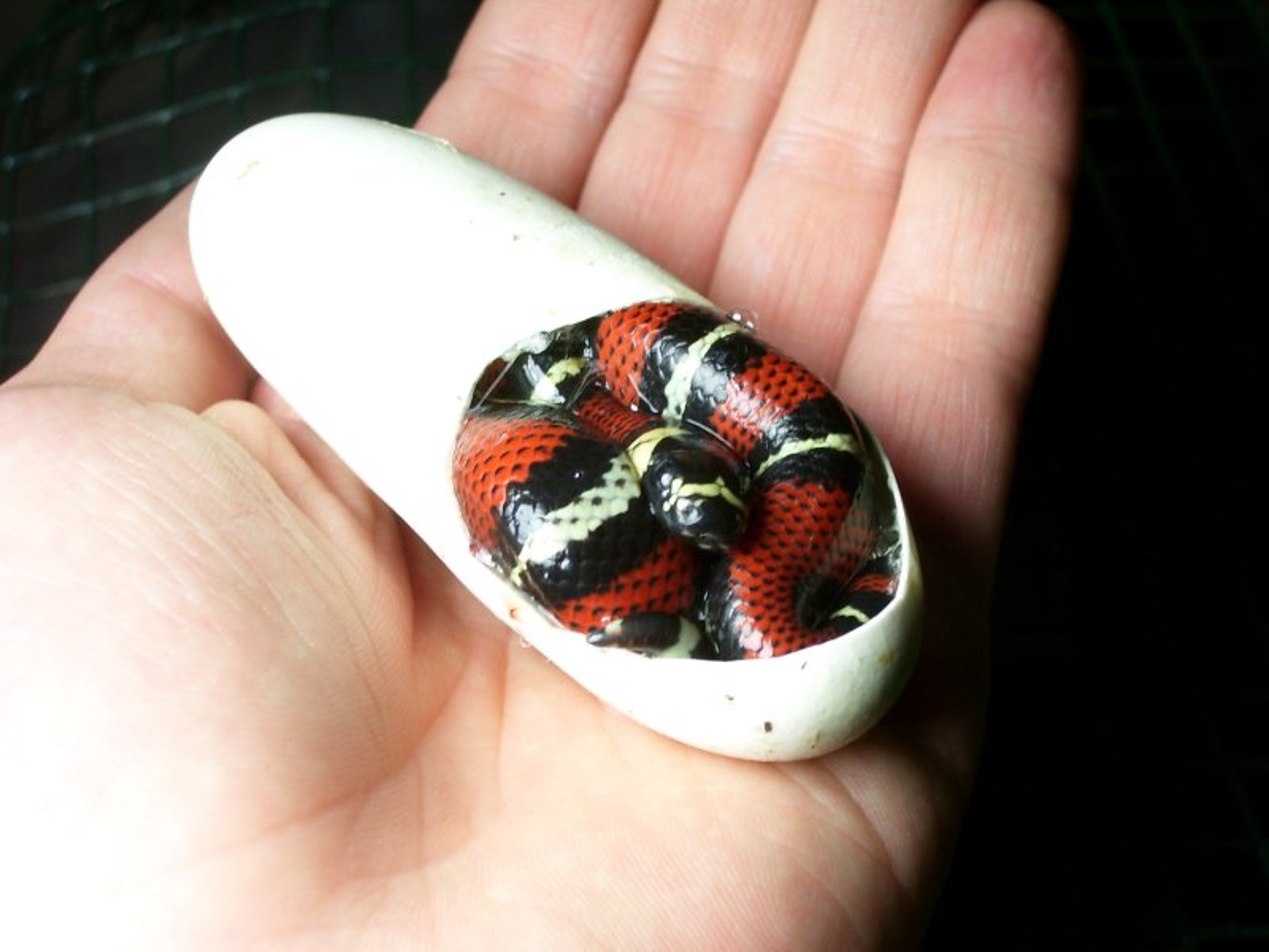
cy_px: 476
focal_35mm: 66
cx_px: 634
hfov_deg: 29.4
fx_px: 2420
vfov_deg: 22.3
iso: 100
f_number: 3.6
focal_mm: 10.8
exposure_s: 1/60
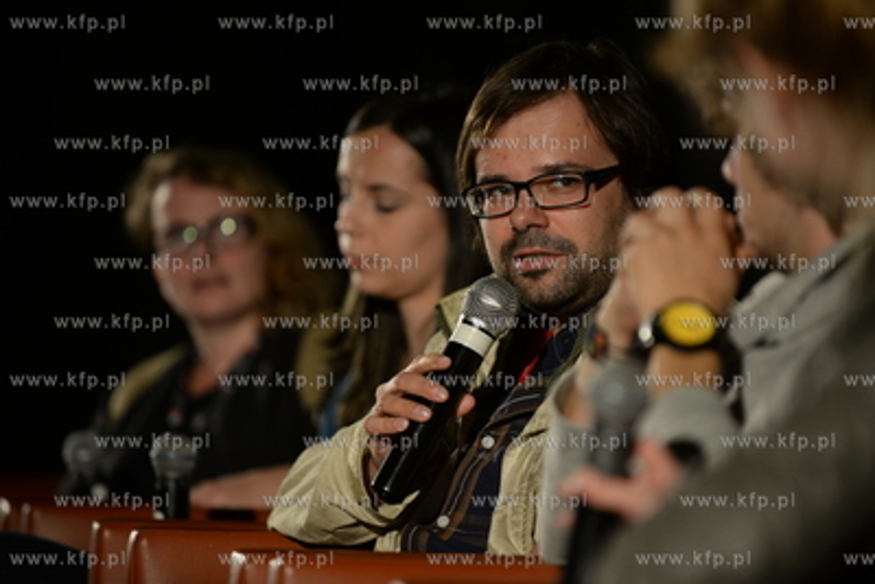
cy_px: 292
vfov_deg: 7.2
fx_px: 4619
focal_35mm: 190
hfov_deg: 10.8
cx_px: 438
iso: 800
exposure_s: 1/200
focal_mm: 190
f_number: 2.8
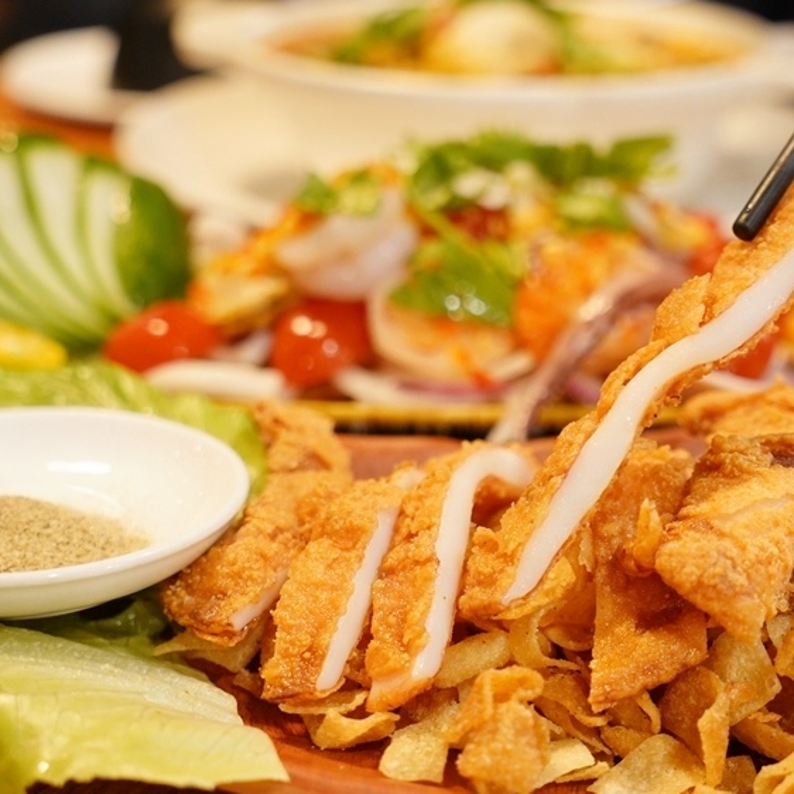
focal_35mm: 68
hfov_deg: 25.2
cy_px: 449
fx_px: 1765
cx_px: 530
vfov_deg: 25.3
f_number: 4
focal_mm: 45
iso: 1600
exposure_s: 1/30
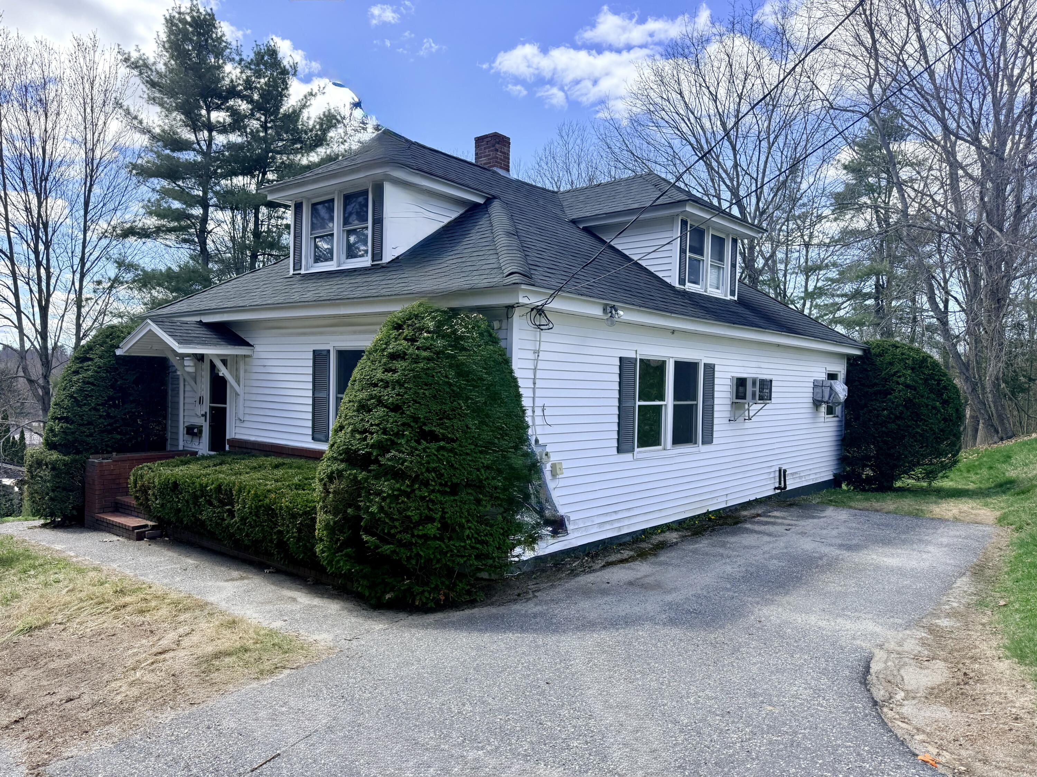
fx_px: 719
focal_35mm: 24
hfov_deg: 71.6
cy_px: 388
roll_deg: -1.0
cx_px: 518
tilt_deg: -0.2
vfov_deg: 56.8
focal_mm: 6.76
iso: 100
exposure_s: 1/1901
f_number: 1.78
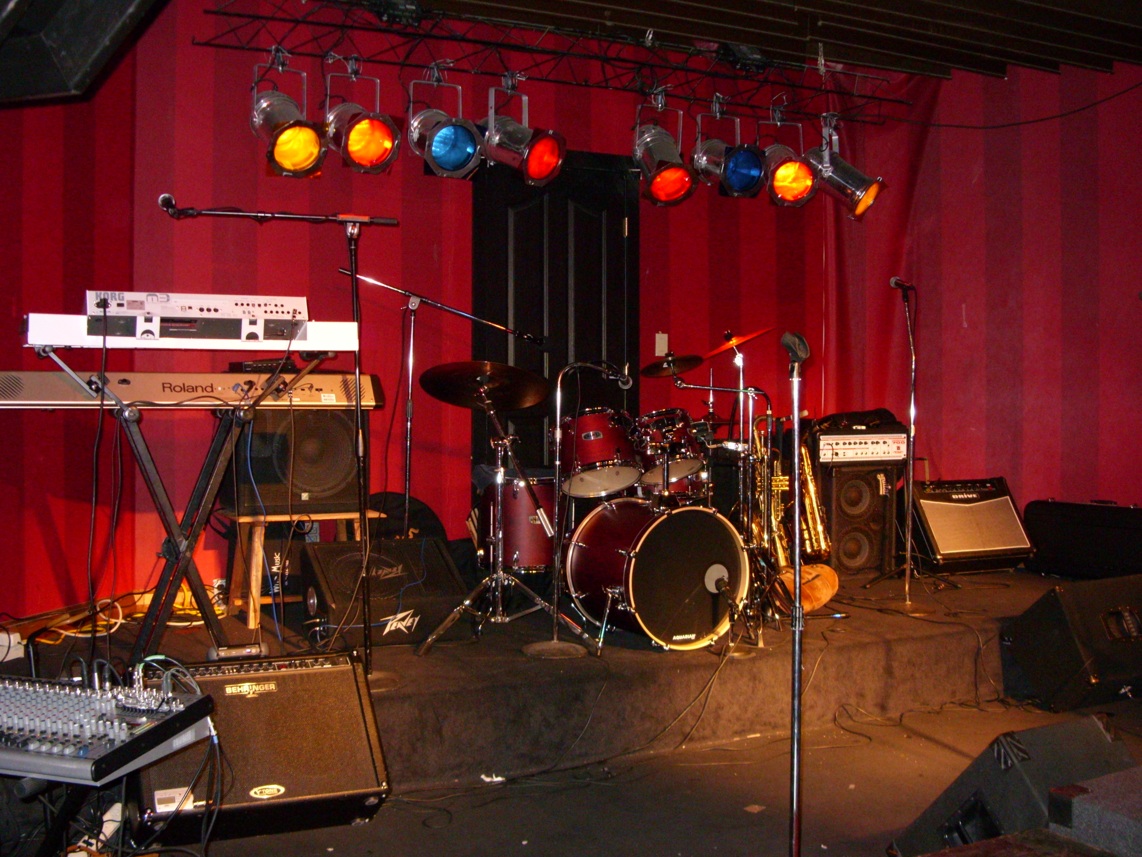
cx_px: 560
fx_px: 1287
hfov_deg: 47.9
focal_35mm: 39
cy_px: 426
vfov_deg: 36.8
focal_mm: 6.3
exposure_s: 1/30
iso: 400
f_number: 2.8
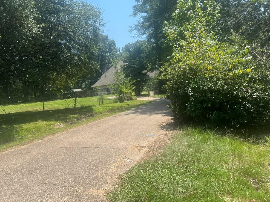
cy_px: 100
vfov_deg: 51.4
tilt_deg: -0.6
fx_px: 211
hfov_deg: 65.3
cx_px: 131
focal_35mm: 27
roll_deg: +5.9
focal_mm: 5.7
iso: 50
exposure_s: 1/2208
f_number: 1.5
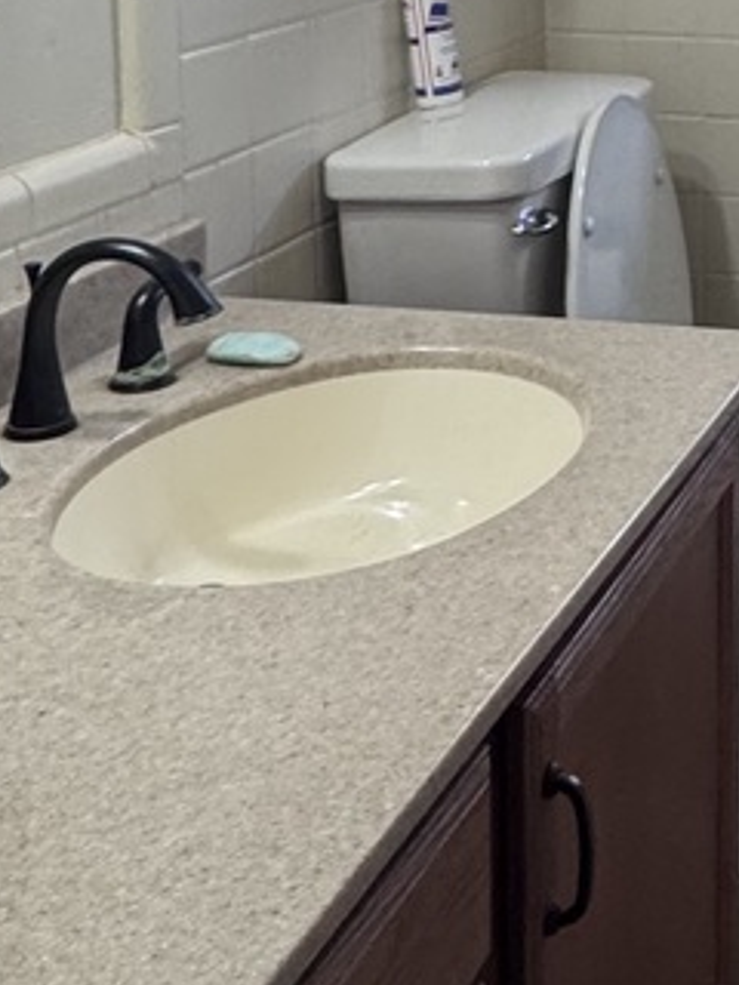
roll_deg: -0.8
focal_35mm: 63
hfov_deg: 20.7
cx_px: 1028
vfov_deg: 28.4
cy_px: -46
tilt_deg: -6.7
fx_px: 1793
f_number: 2.2
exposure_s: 1/120
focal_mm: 2.22
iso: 250
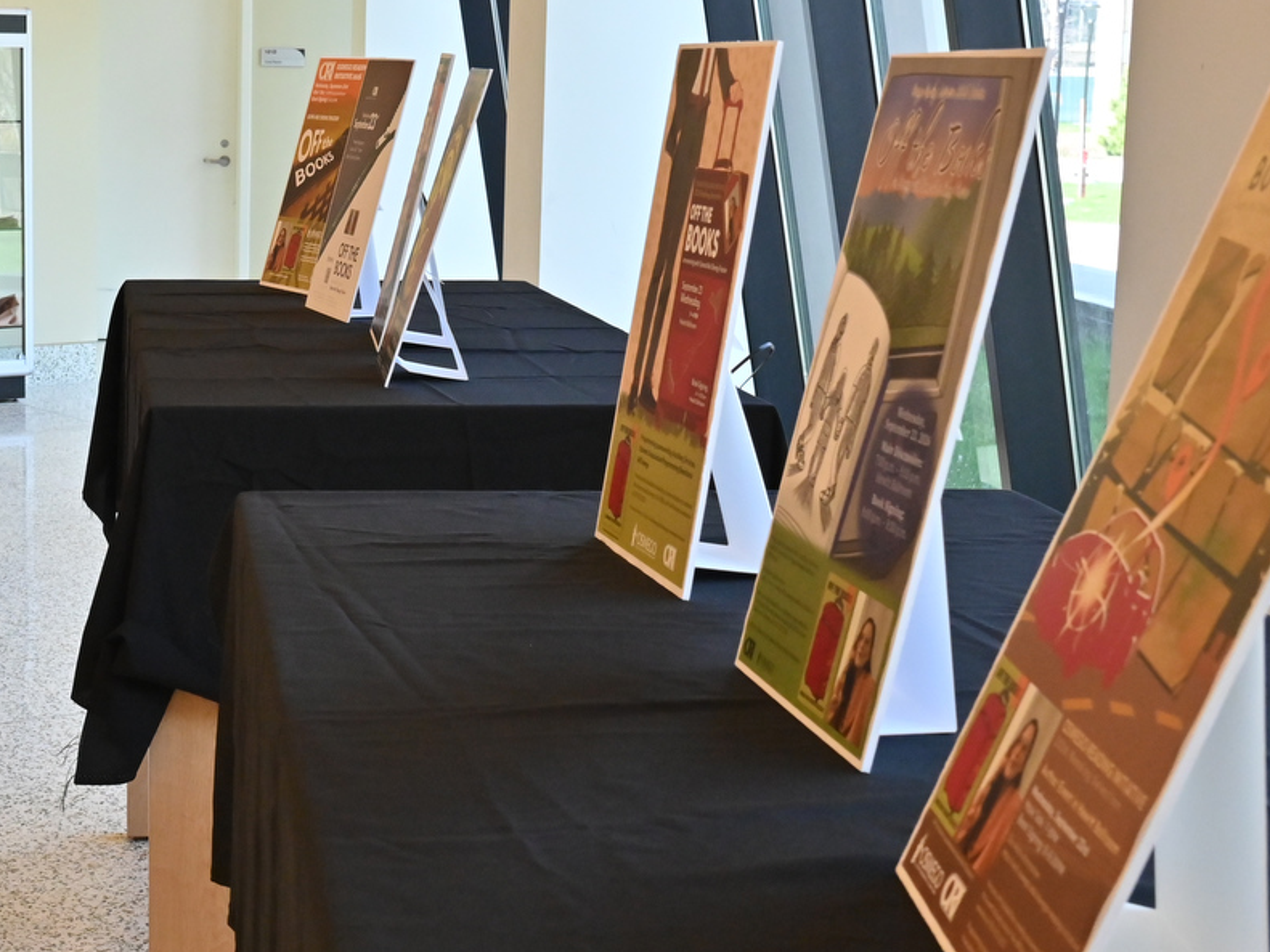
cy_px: 441
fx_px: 2568
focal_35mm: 70
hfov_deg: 27.5
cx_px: 347
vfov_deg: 21.0
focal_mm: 32
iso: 2500
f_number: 9
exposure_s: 1/200
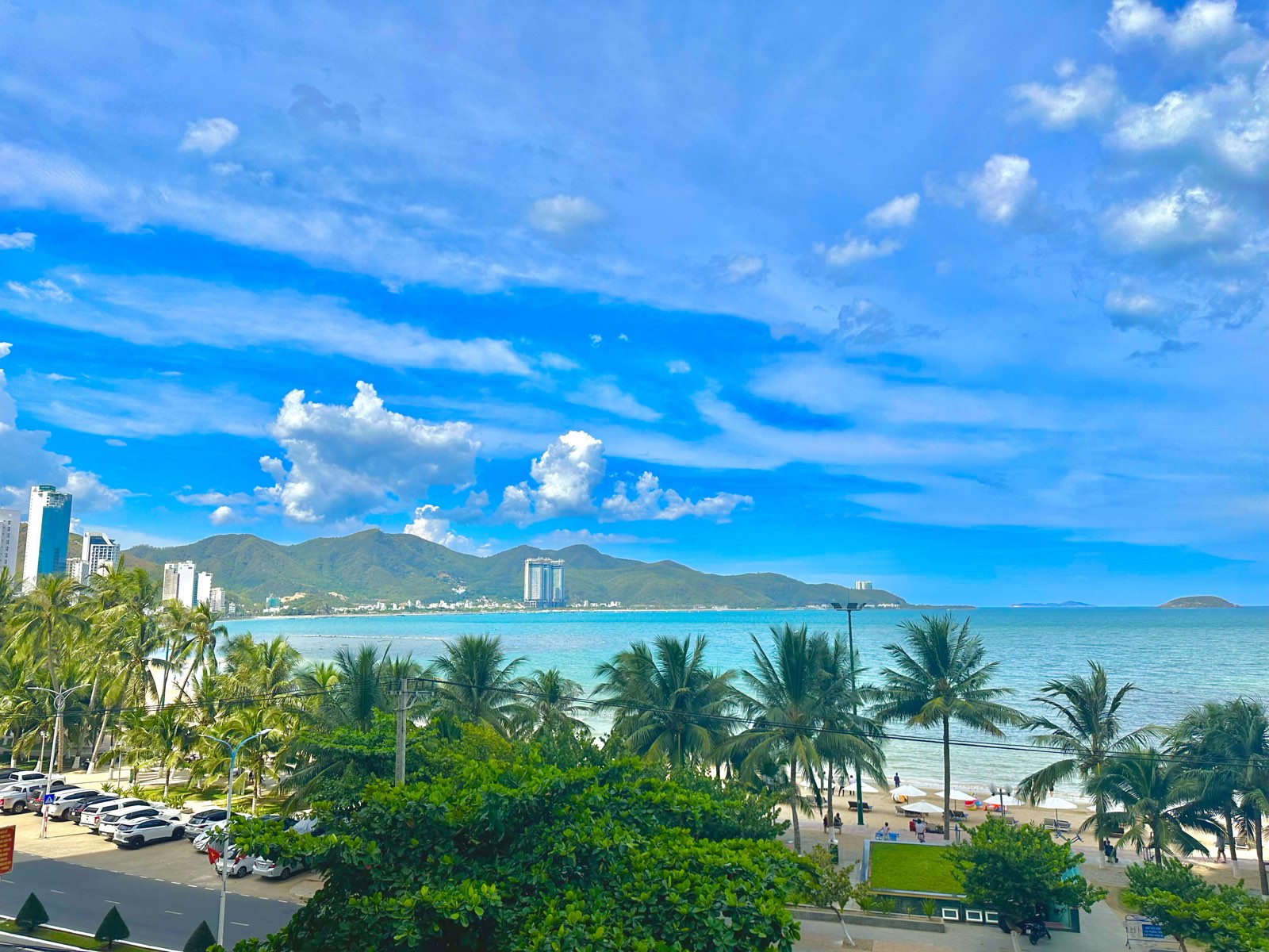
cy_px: 476
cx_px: 634
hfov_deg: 71.6
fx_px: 880
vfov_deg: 56.8
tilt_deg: +8.3
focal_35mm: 24
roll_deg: -0.2
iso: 80
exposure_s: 1/8929
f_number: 1.78
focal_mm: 6.86
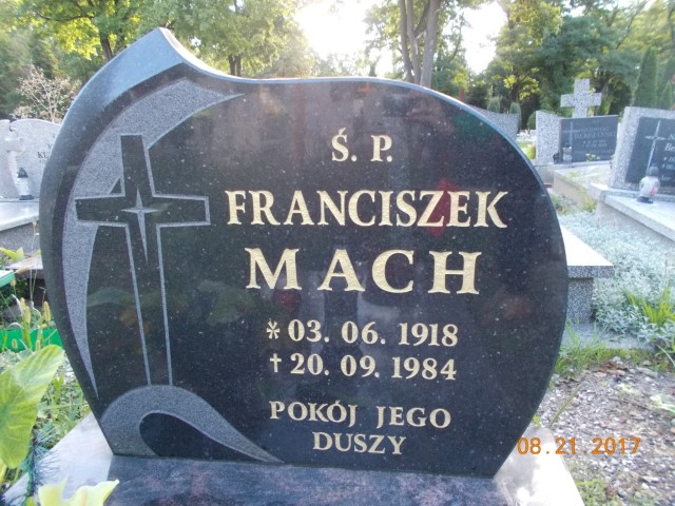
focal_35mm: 26
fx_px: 507
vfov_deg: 53.1
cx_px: 338
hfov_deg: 67.3
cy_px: 253
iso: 400
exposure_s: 1/125
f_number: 3.2
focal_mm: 4.6
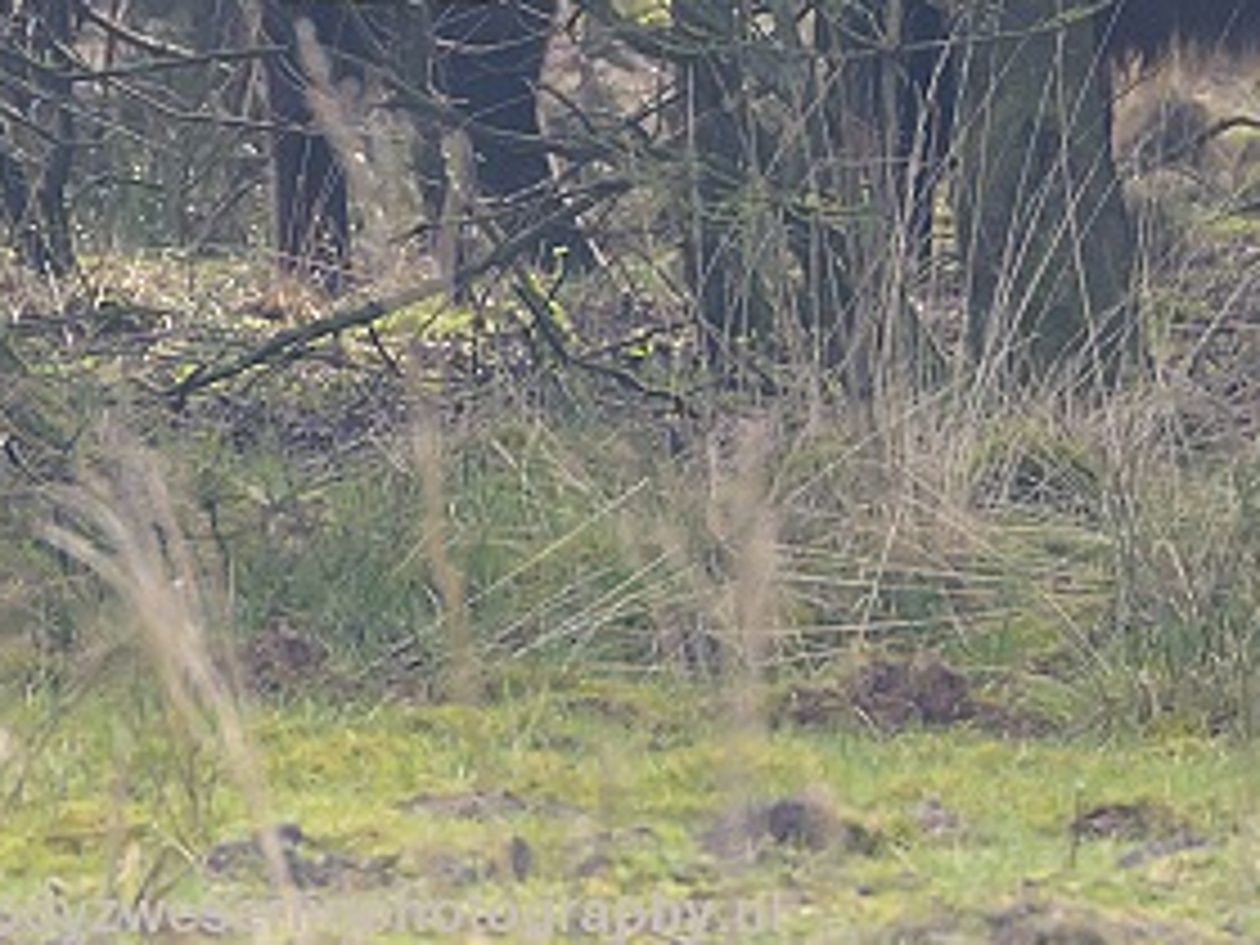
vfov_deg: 1.1
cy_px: -448
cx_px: 2020
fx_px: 51177
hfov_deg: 1.4
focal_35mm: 1406
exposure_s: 1/400
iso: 1600
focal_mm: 400
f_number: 8
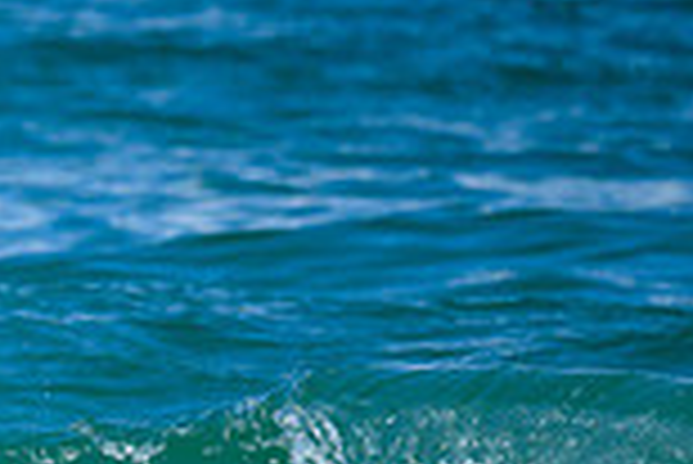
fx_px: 58034
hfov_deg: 0.7
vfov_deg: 0.5
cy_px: 453
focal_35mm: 3012
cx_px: -508
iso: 450
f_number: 6.3
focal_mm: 800
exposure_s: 1/2500
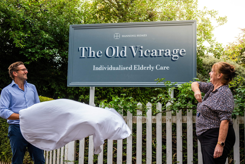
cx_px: 120
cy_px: 83
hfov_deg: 38.9
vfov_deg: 26.5
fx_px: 347
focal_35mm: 51
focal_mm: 50
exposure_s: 1/320
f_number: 4
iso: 400
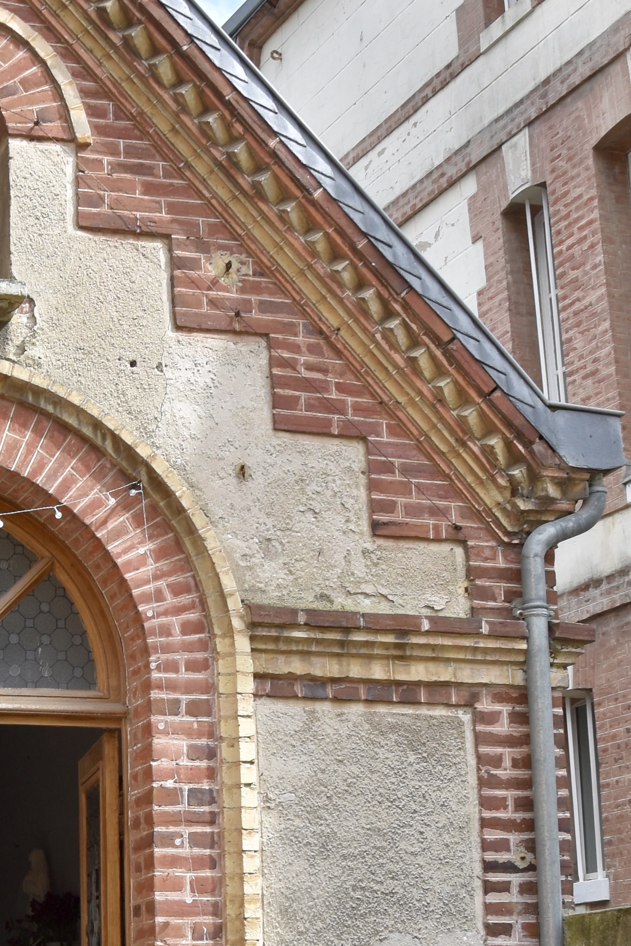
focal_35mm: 73
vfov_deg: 27.5
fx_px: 1919
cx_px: -9
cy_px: 636
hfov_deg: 18.2
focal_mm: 18
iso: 200
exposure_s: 1/320
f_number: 9
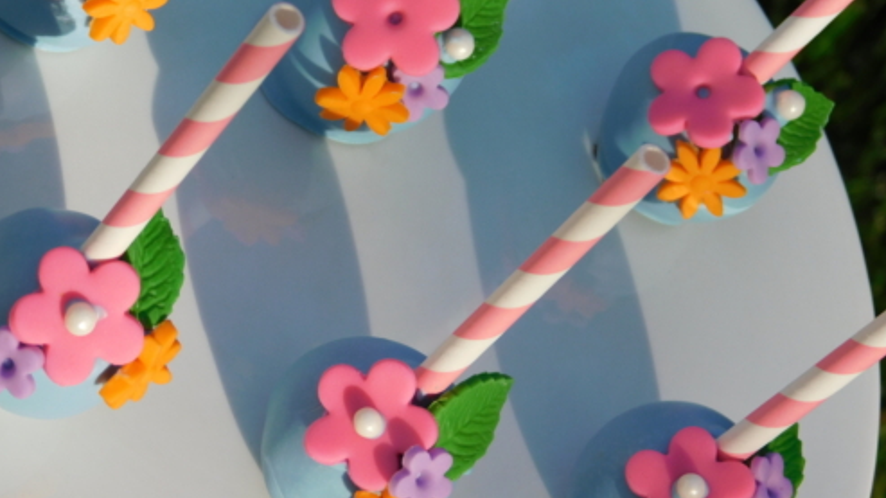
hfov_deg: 11.5
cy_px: 312
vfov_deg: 6.5
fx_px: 4416
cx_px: 439
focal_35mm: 188
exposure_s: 1/250
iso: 125
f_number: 5.3
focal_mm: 30.1
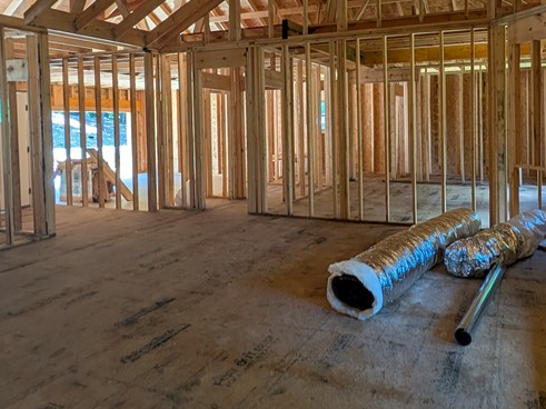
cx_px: 355
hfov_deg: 67.8
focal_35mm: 25
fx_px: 394
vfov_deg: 53.5
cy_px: 128
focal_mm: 2.02
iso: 51
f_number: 1.7
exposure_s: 1/92.9
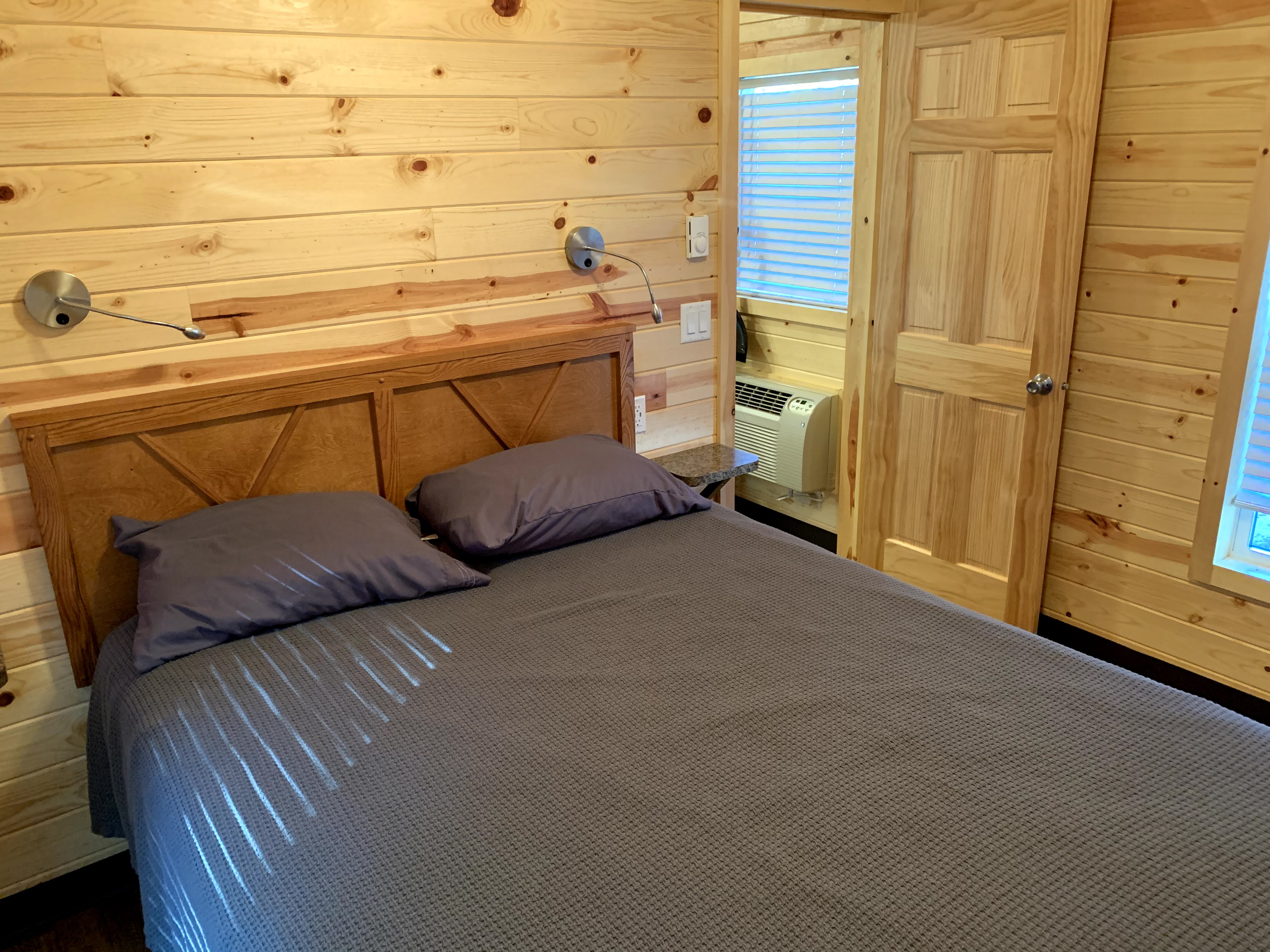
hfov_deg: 67.3
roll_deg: +0.8
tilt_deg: -22.5
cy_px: 476
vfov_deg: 53.1
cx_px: 635
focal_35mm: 26
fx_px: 954
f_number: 1.8
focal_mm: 4.25
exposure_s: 1/40
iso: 250
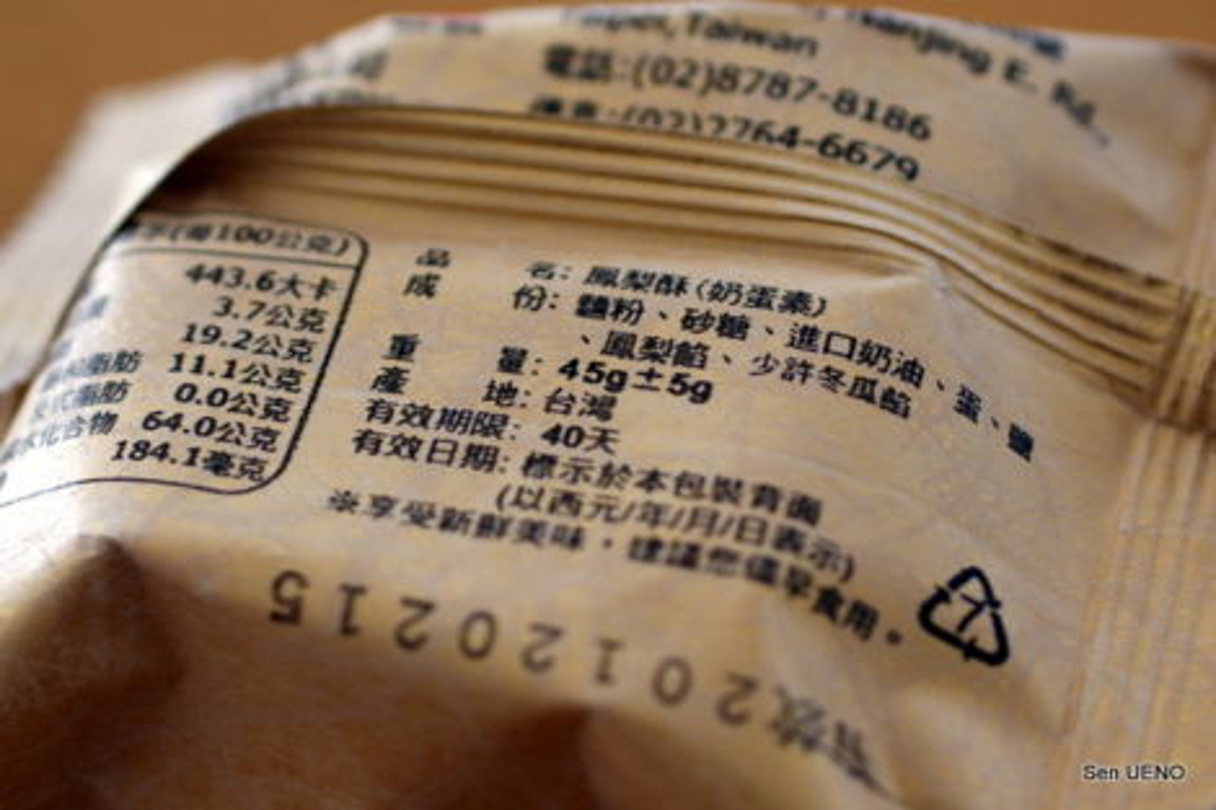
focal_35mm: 75
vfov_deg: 18.2
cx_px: 608
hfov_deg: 27.0
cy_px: 405
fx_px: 2532
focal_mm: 50
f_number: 3.5
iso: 125
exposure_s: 1/80
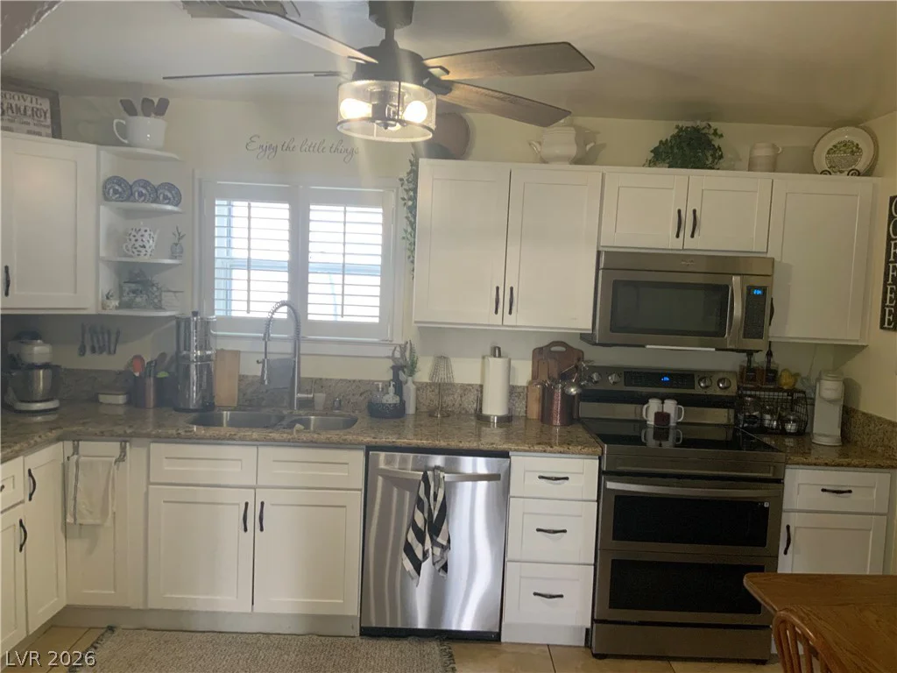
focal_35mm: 29
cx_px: 448
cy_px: 336
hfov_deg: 61.7
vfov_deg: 48.2
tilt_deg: -4.7
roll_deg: -2.7
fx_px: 751
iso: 160
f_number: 1.8
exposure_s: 1/60
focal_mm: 3
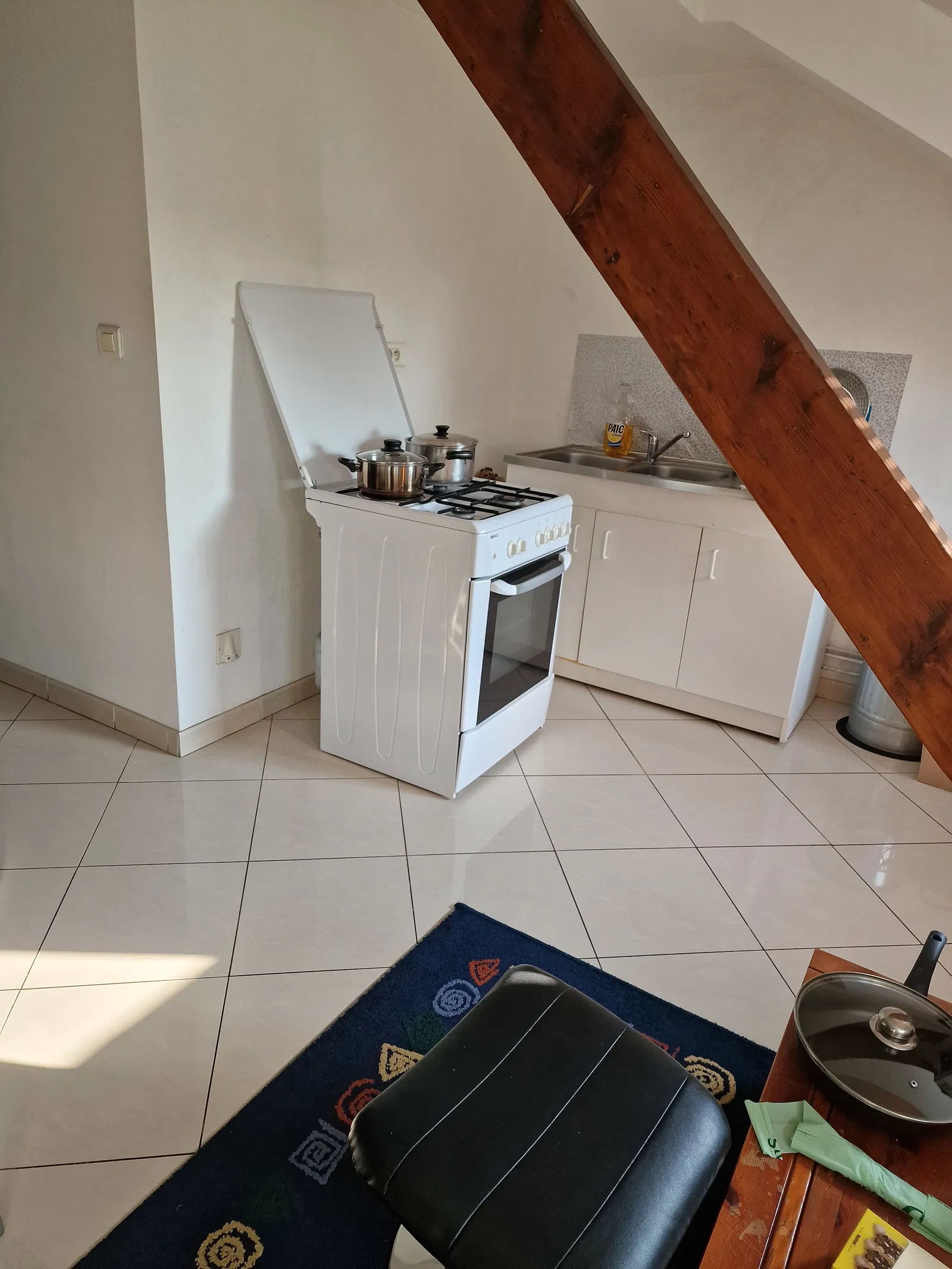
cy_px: 634
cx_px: 476
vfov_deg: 73.9
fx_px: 843
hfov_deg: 58.9
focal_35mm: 23
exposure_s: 1/180
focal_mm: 6.4
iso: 200
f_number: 1.8
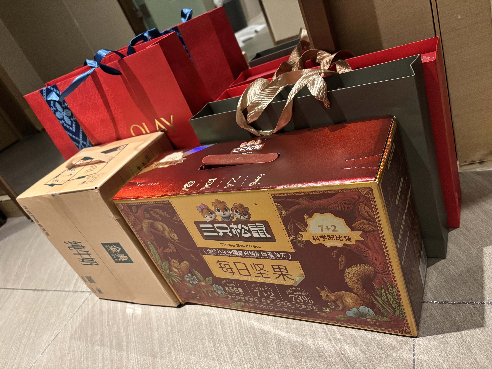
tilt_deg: -27.7
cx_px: 246
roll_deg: +24.2
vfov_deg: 53.1
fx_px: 370
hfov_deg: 67.3
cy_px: 184
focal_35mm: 26
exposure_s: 1/25
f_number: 1.6
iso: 500
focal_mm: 5.96
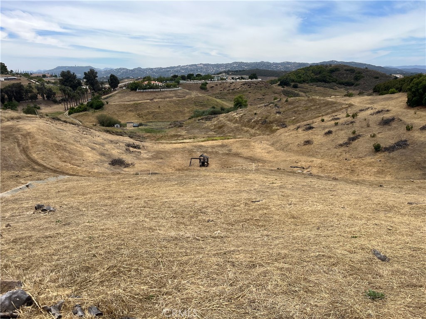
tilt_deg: -17.0
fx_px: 320
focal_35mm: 26
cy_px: 160
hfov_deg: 67.3
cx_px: 213
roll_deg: +0.8
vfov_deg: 53.1
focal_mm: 5.1
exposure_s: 1/4149
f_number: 1.6
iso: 50
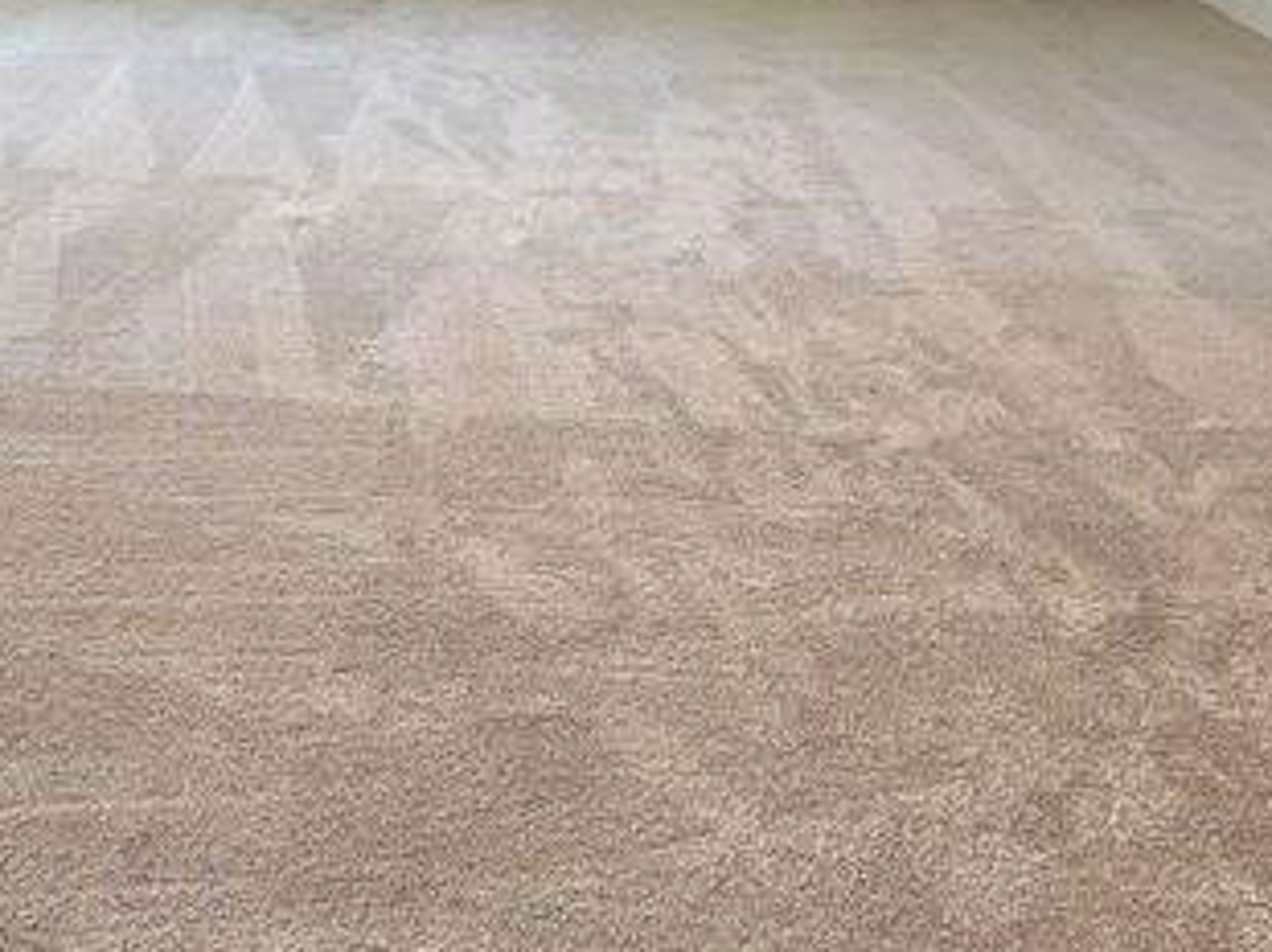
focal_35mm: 43
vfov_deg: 30.5
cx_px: 443
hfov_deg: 43.4
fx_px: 1579
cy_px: -62
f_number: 2.2
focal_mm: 2.2
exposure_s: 1/120
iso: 80
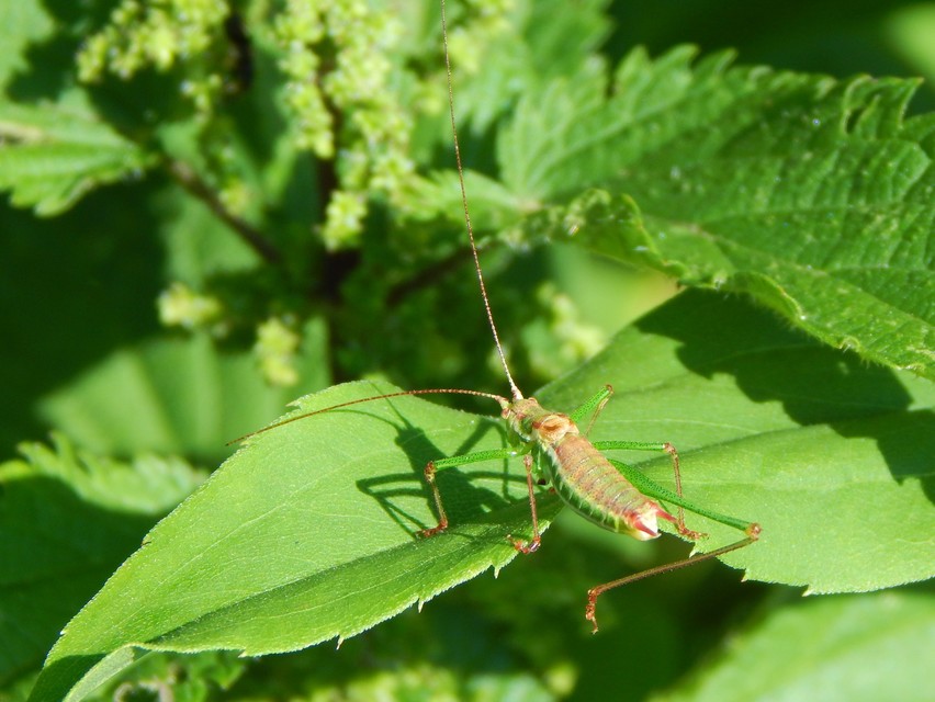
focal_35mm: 160
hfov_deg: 12.3
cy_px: 351
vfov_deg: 9.3
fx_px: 4324
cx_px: 468
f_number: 5.1
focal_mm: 28.7
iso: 125
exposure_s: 1/320
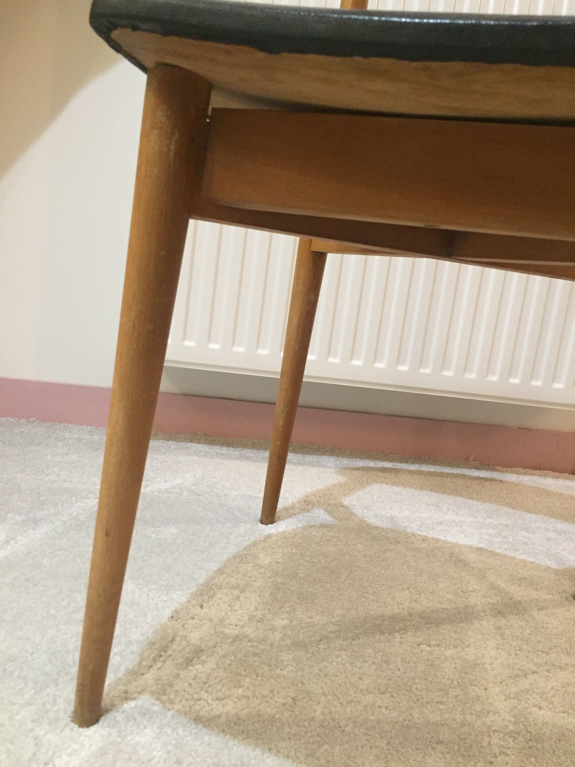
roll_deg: -6.4
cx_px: 288
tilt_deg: -8.5
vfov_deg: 61.7
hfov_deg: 48.2
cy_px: 384
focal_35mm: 29
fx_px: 642
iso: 250
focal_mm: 4.15
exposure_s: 1/17
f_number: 2.2
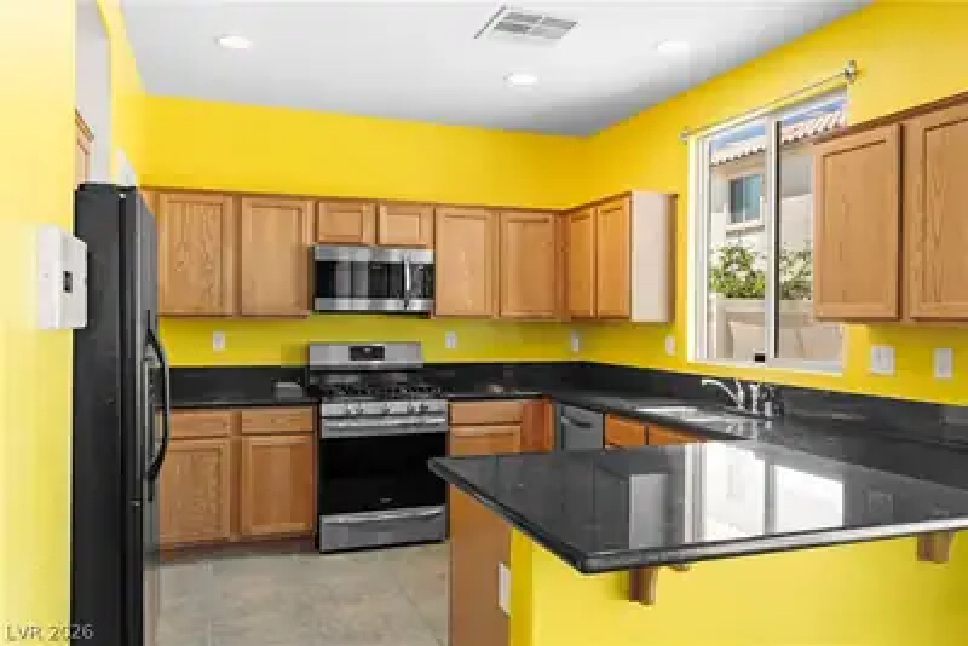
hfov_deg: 65.5
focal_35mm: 28
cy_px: 323
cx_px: 484
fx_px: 753
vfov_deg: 46.4
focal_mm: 28
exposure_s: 1/8
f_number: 8
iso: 400
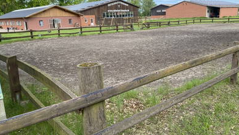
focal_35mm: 29
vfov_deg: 40.2
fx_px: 184
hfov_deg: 66.1
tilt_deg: -14.0
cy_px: 63
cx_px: 119
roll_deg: +2.7
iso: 32
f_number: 1.8
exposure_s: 1/833
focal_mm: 4.25
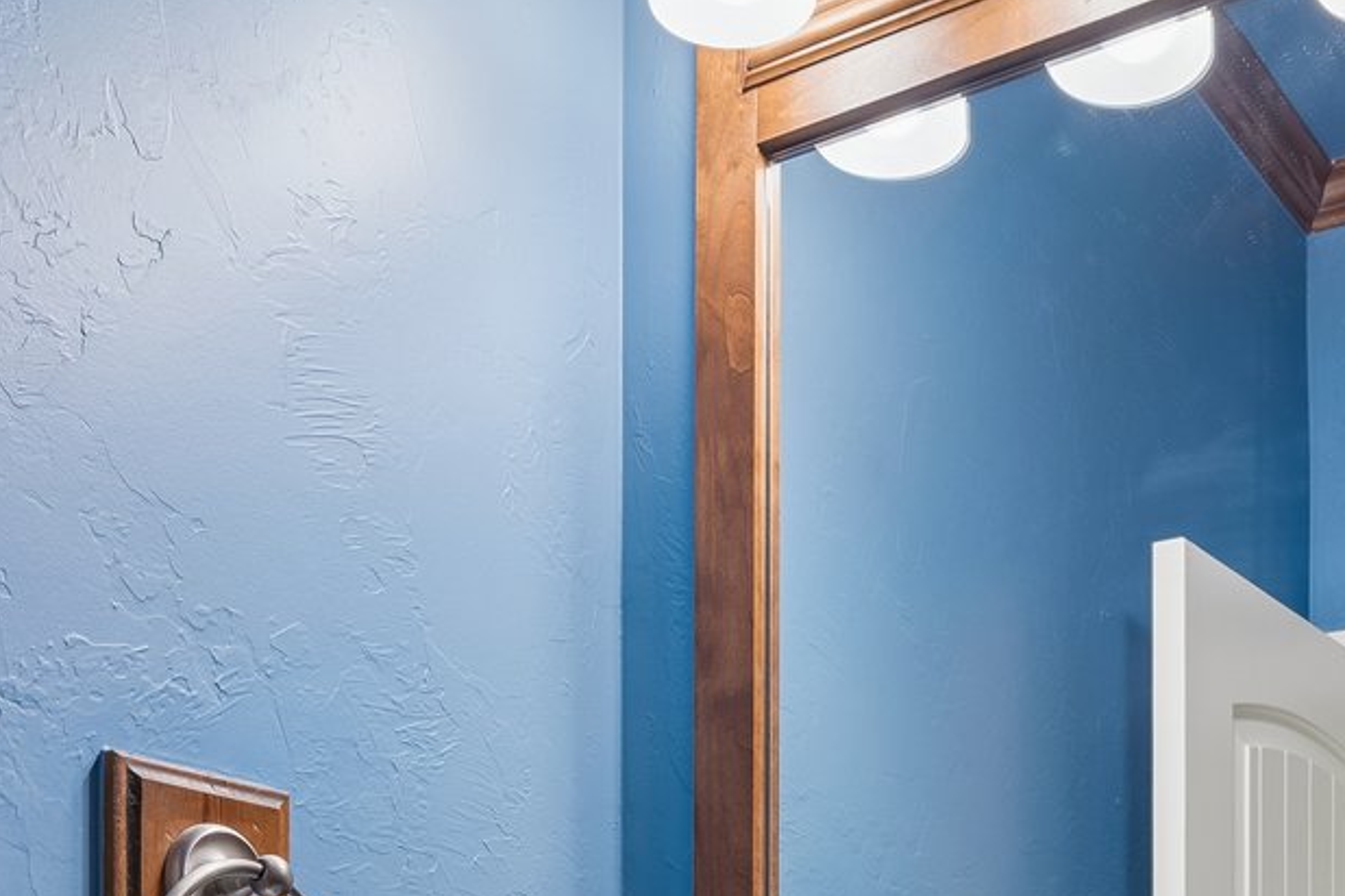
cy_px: 1295
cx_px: 757
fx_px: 1980
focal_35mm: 53
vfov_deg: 21.8
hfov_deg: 37.5
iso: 200
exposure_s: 1/2.5
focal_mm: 16
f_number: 8
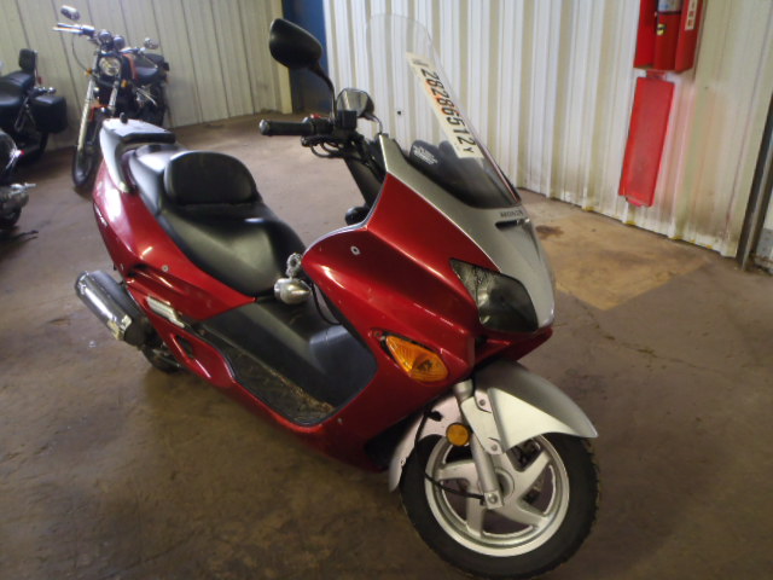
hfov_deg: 63.4
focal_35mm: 28
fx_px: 625
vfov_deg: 49.7
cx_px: 386
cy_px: 290
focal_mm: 5
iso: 200
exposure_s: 1/4
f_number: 3.5
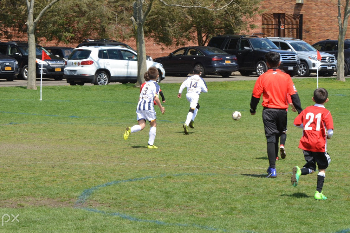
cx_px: 213
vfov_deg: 5.9
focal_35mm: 233
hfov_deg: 8.8
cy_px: 81
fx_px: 2265
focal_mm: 145
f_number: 22
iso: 560
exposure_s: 1/125
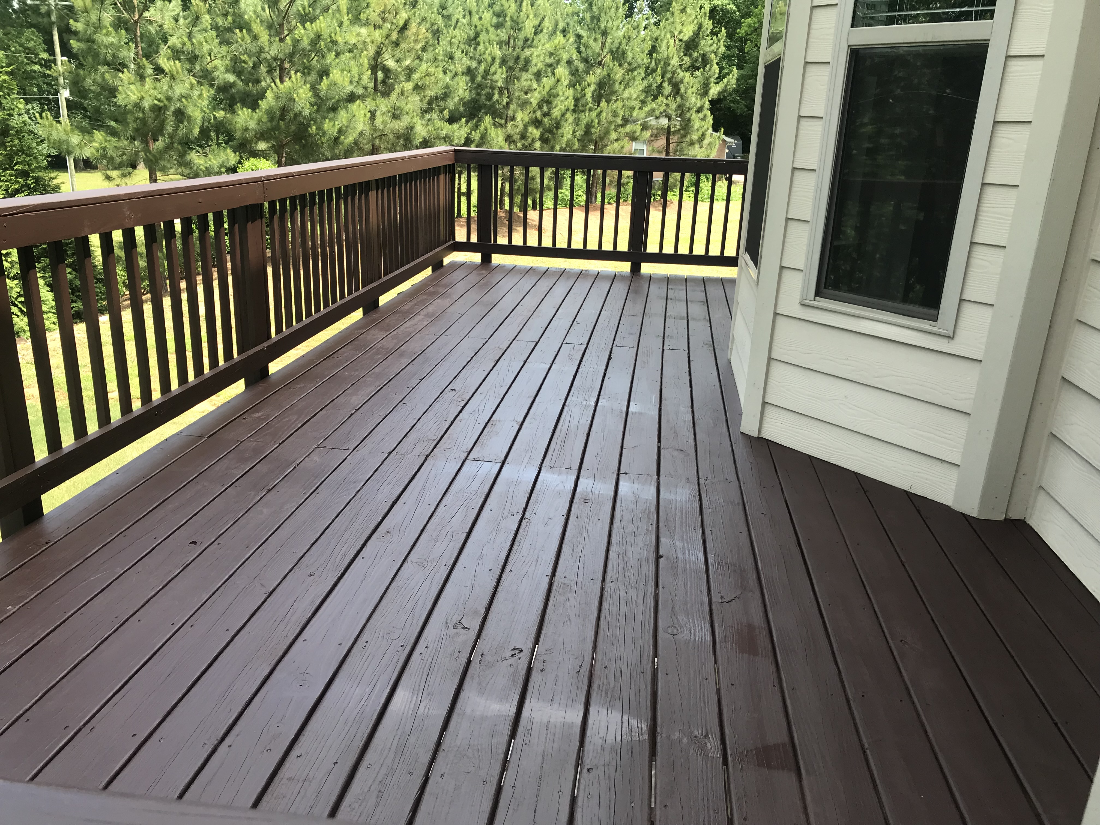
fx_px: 890
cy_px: 412
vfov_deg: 49.7
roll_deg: -2.1
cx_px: 550
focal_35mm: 28
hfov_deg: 63.4
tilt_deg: -18.7
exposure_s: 1/397
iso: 20
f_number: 1.8
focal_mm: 3.99
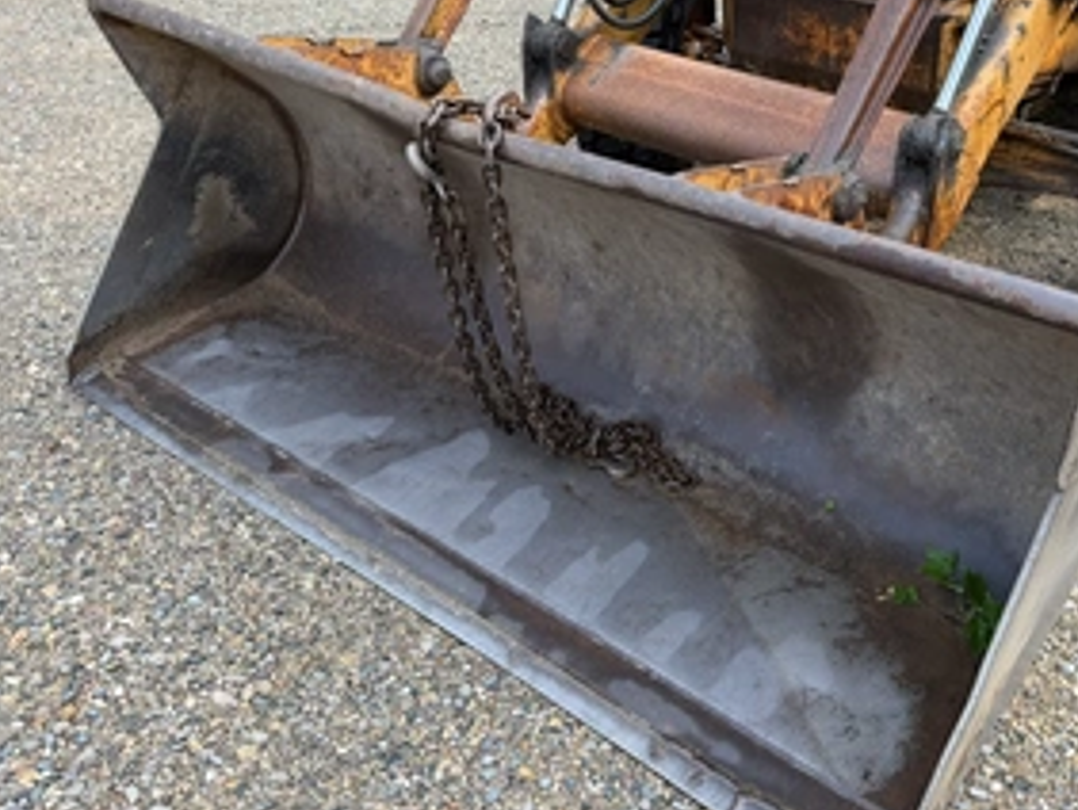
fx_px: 1060
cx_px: 665
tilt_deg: -36.4
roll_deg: +2.8
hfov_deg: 53.4
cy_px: 405
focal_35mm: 34
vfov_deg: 41.9
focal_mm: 6.76
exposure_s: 1/395
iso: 80
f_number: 1.78
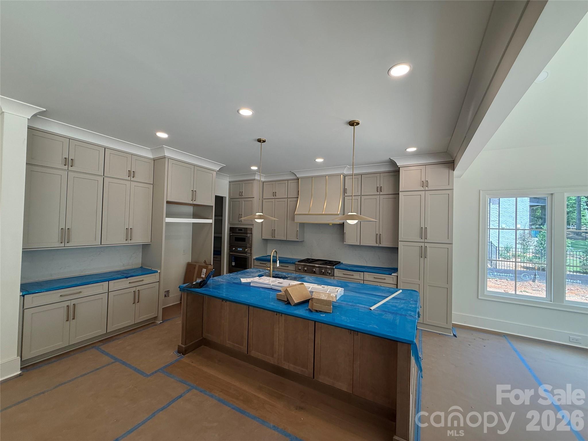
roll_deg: -1.7
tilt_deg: +1.5
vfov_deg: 85.7
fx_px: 238
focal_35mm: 14
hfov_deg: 102.1
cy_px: 220
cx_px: 294
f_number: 2.2
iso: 100
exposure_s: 1/120
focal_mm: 2.22
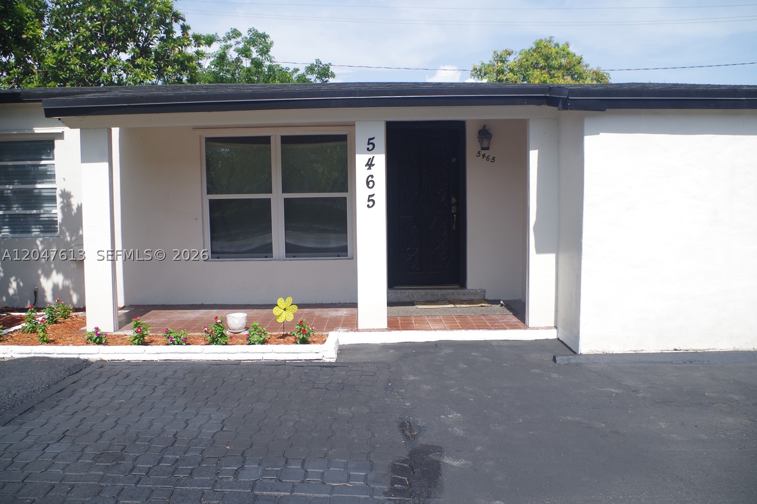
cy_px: 255
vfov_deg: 46.4
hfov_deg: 65.5
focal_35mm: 28
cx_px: 391
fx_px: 589
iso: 100
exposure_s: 1/200
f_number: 7.1
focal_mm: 18
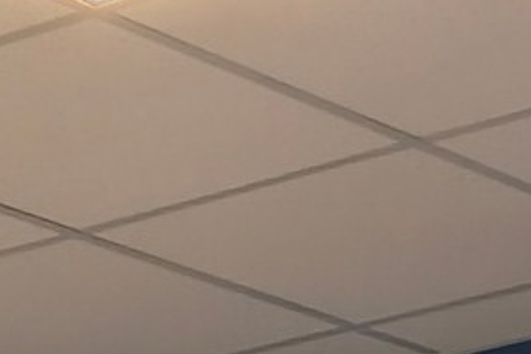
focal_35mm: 266
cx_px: 644
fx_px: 3923
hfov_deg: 7.7
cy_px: 708
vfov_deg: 5.1
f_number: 1.65
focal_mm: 6.18
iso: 250
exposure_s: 1/100
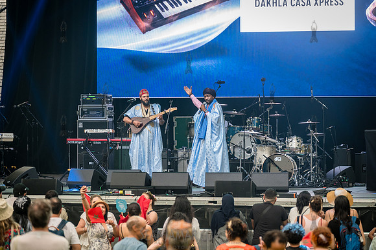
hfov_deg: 13.9
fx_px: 1542
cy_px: 114
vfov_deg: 9.3
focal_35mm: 148
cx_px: 189
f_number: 3.5
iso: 1000
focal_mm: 135
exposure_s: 1/125
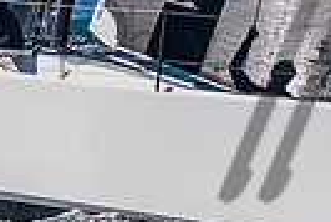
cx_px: 212
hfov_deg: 4.1
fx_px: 4648
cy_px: -81
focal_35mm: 505
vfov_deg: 2.7
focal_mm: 100
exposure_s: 1/4000
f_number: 5.6
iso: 400
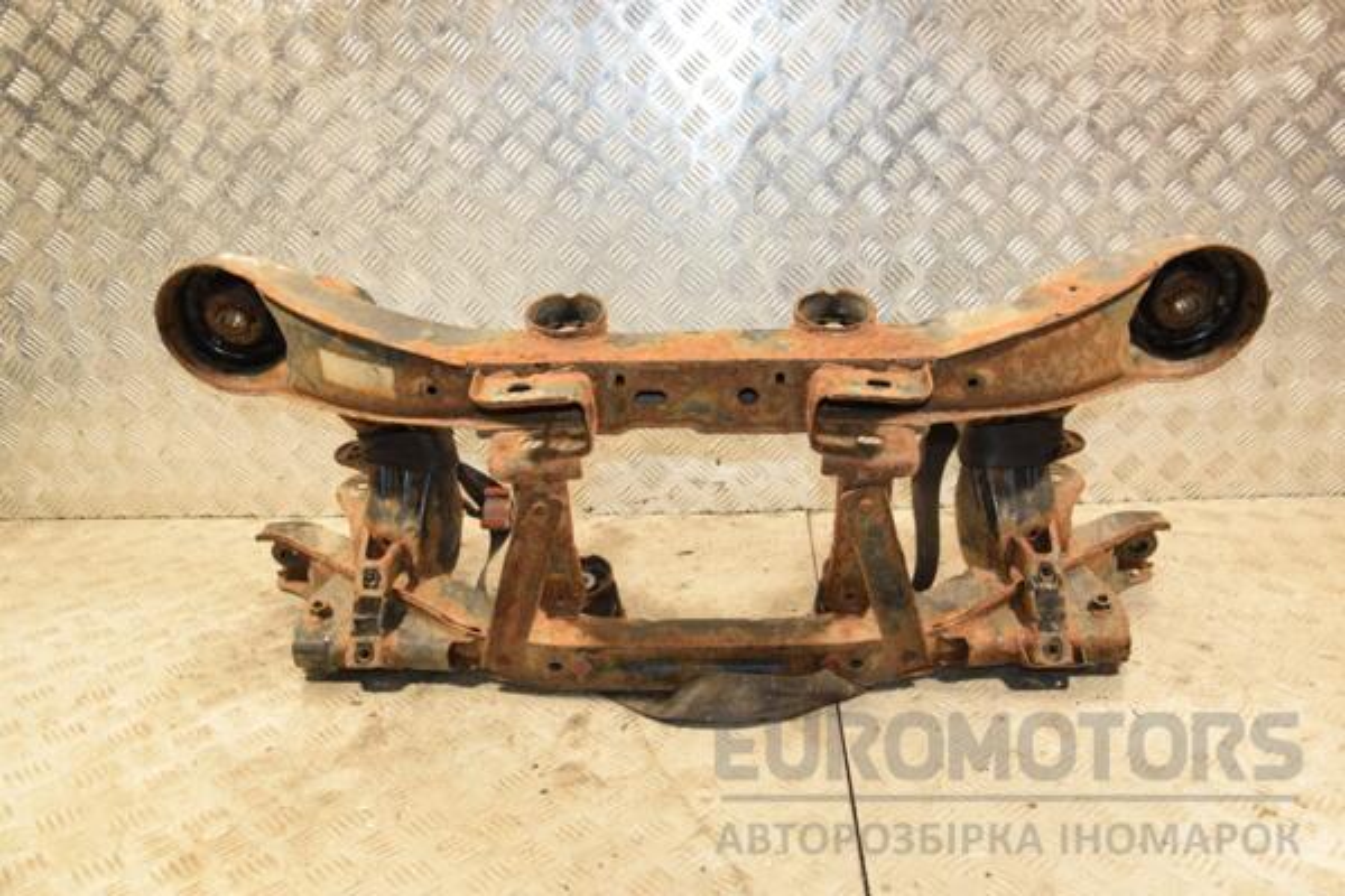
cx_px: 672
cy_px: 448
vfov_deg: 41.7
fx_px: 1177
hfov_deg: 59.5
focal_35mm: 32
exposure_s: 1/160
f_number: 5
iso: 800
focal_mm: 21
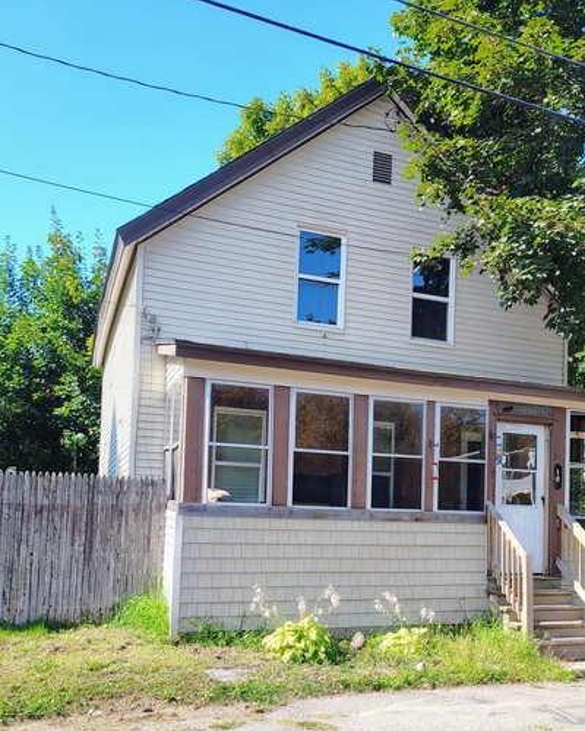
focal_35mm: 36
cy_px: 488
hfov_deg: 40.7
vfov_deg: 49.4
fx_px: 779
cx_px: 388
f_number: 1.8
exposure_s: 1/286
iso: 100
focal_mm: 5.56
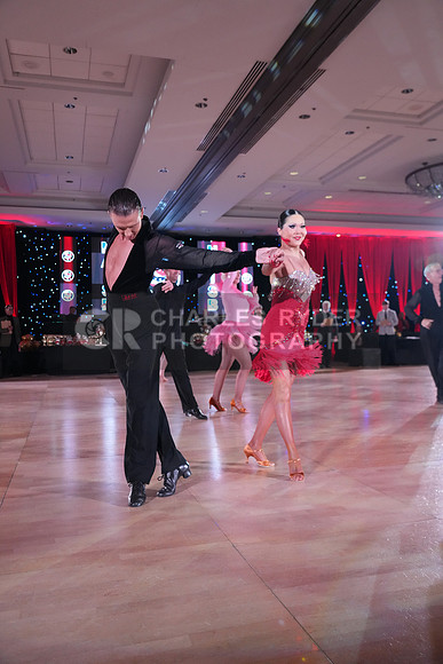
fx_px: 535
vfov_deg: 63.6
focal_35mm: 29
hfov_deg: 45.0
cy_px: 332
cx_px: 222
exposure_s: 1/400
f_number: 4
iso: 5000
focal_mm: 29
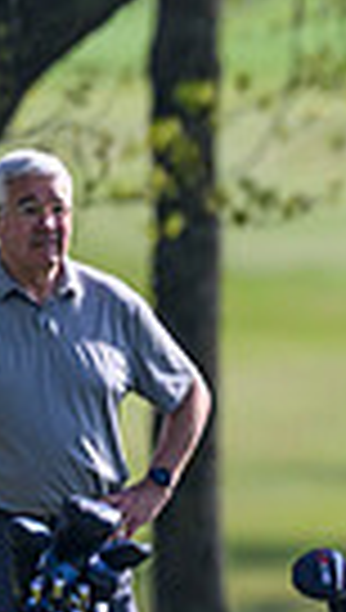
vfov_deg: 0.9
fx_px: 40477
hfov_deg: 0.5
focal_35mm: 2494
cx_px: 944
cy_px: 385
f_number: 4
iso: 500
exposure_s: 1/3200
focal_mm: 560
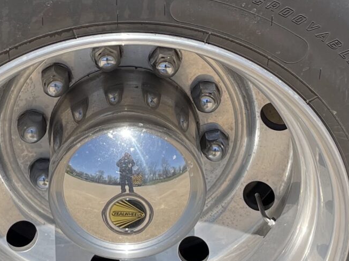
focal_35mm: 102
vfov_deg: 14.3
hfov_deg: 19.2
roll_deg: +0.0
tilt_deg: -25.2
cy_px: 25
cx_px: 133
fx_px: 1028
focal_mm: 5.1
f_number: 1.6
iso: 32
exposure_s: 1/2288
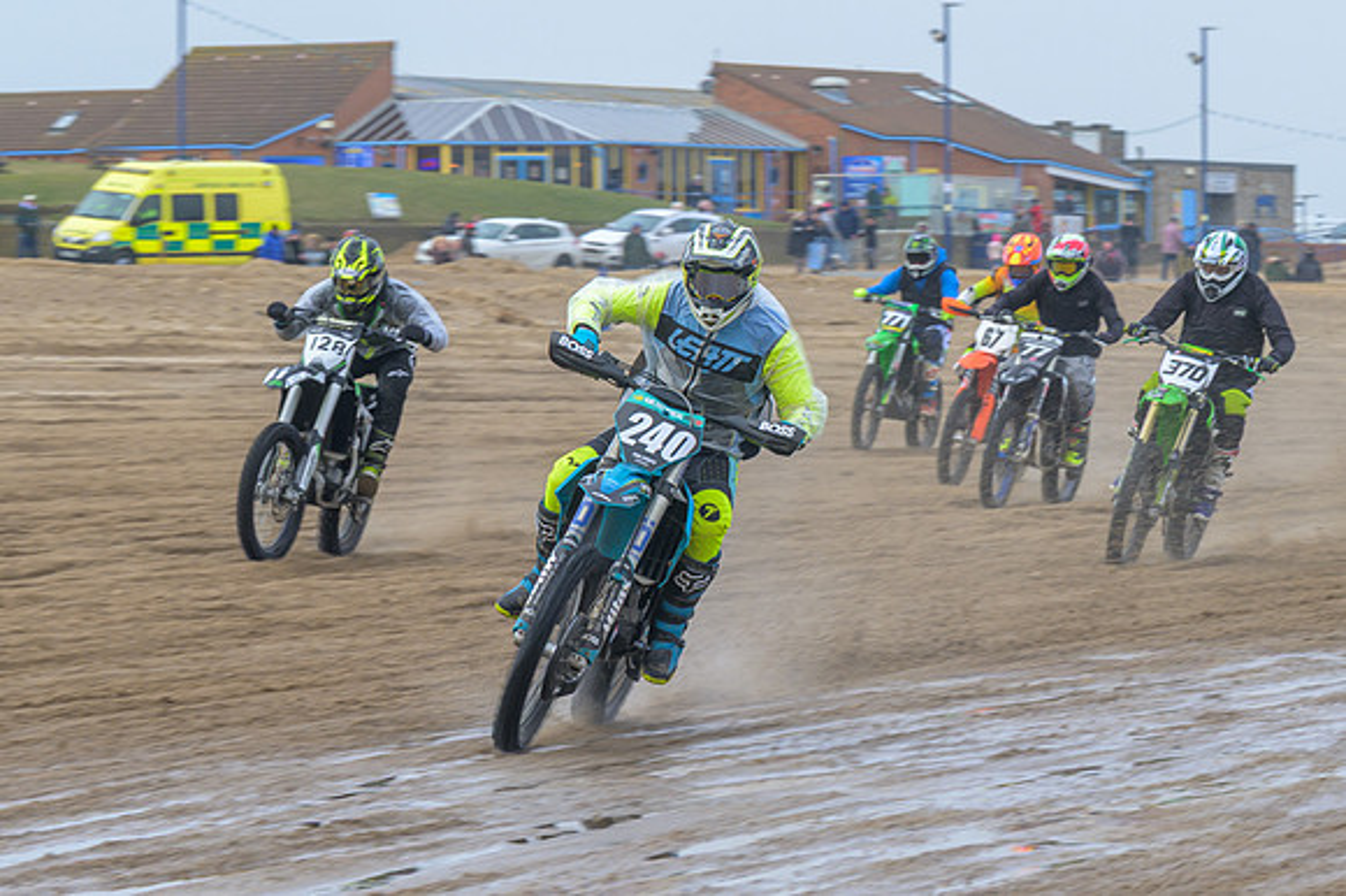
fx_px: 8999
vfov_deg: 5.7
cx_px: 678
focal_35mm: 241
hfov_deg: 8.6
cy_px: 581
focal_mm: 120
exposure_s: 1/250
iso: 220
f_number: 8
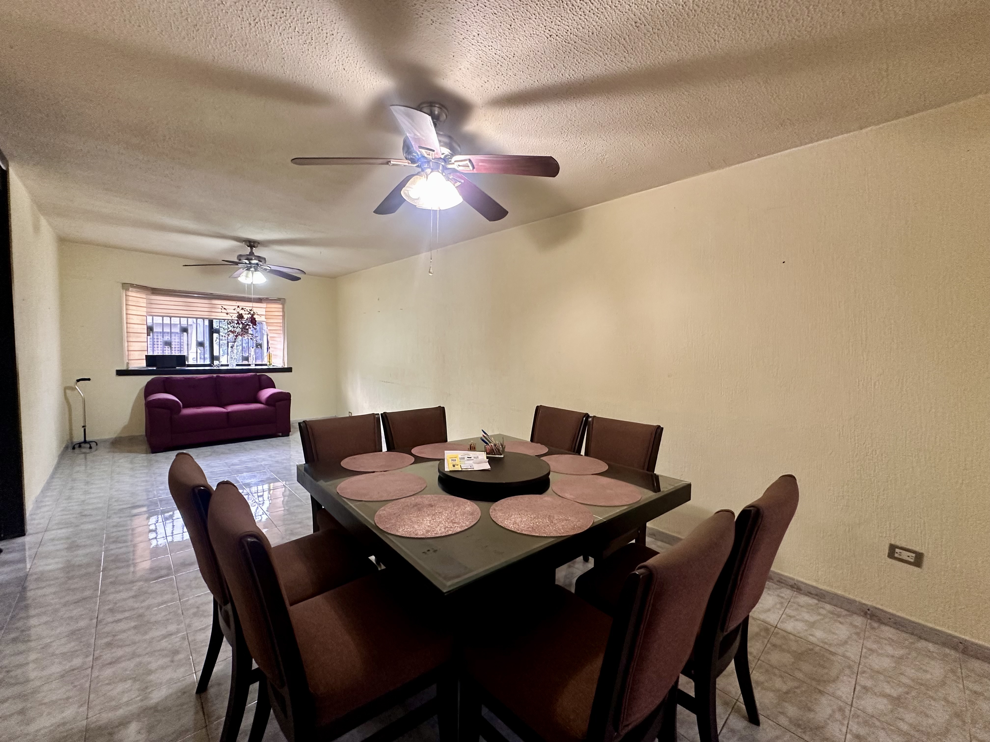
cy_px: 371
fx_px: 400
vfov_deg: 85.7
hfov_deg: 102.1
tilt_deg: -2.2
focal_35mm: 14
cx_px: 495
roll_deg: -1.5
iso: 320
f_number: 2.2
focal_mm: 2.22
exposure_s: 1/60
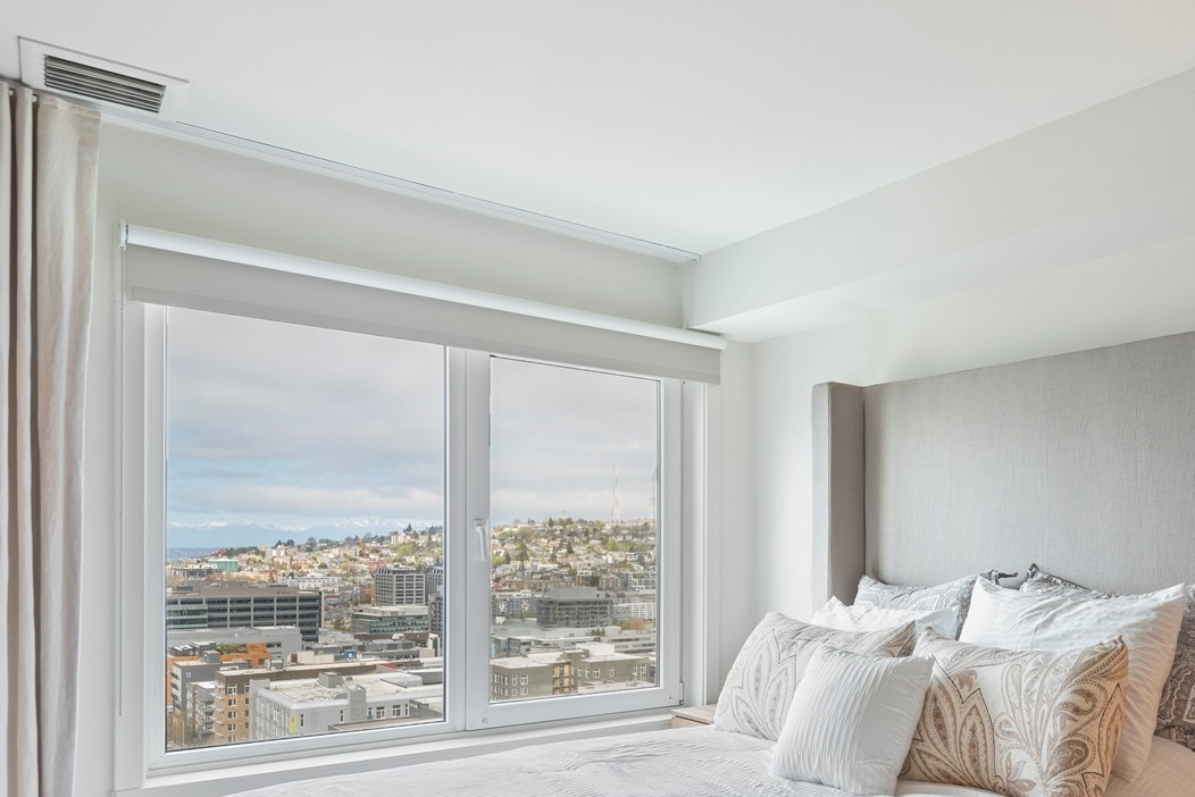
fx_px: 963
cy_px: 565
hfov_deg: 60.5
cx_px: 881
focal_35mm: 29
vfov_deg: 44.0
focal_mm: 18
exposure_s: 1/13
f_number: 8
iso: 400
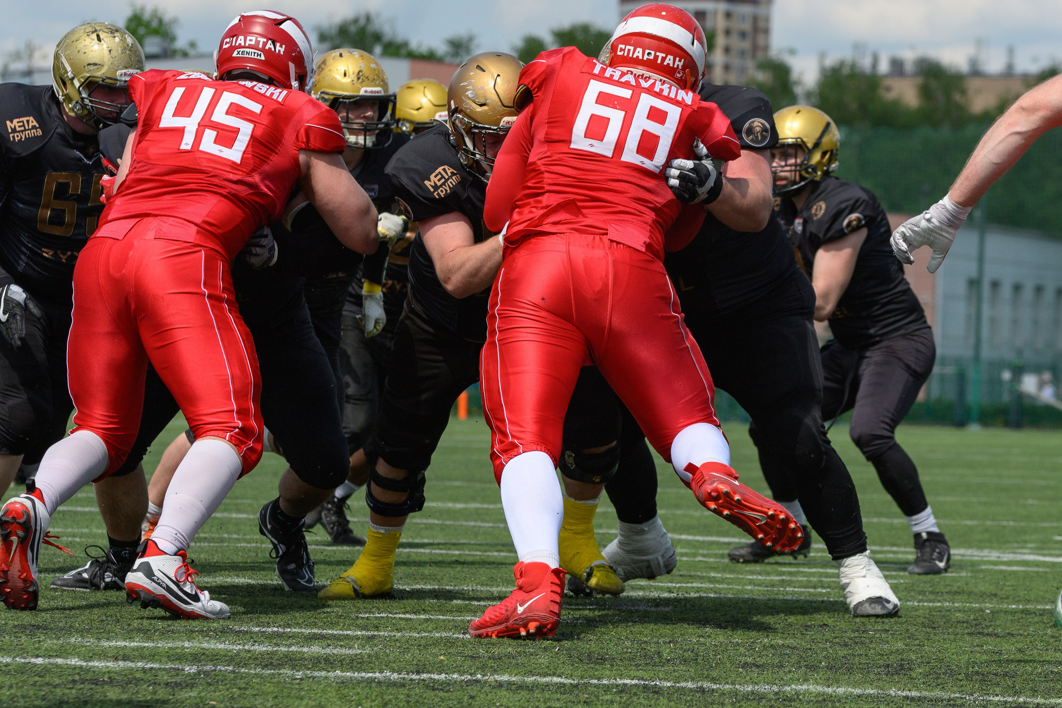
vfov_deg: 7.1
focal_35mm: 193
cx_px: 559
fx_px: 5684
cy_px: 354
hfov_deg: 10.7
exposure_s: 1/3200
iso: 400
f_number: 5.6
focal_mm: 122
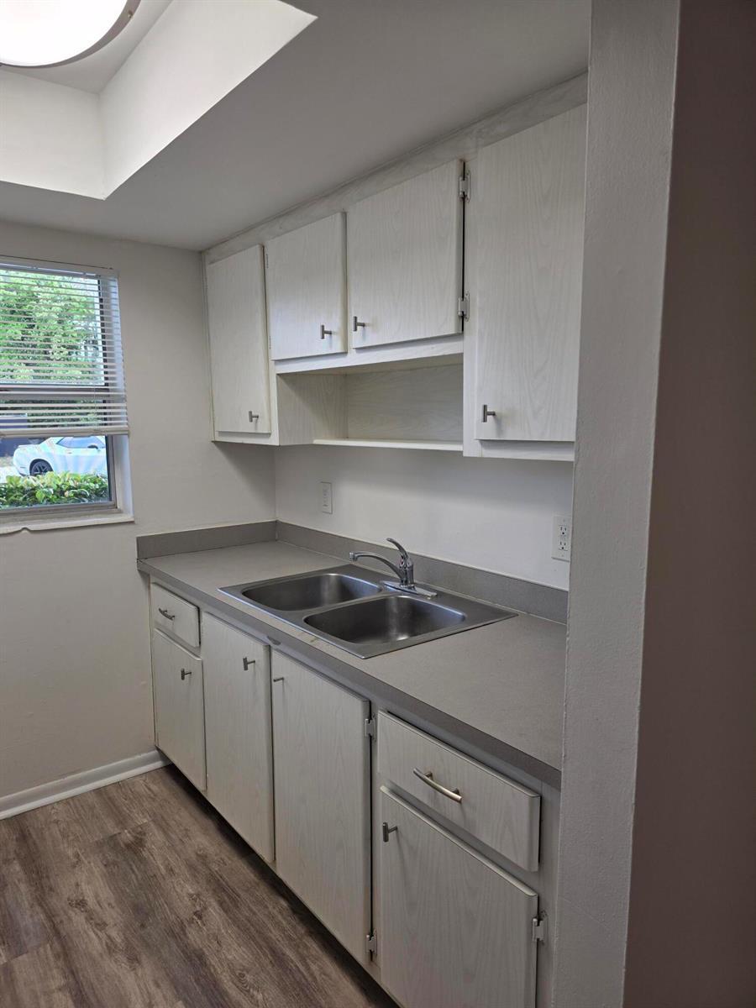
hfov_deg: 58.9
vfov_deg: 73.9
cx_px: 378
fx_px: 670
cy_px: 504
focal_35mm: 23
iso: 40
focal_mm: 6.3
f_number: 1.7
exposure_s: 1/120
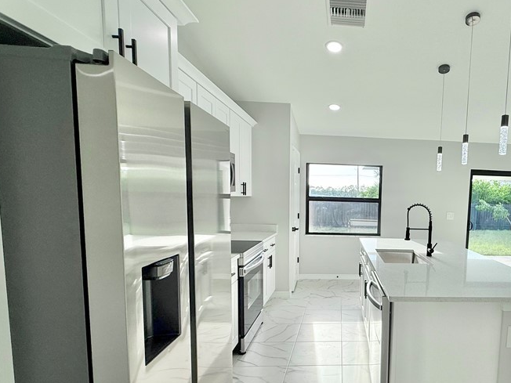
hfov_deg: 72.4
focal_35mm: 22
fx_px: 325
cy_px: 229
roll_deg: -1.8
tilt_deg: -4.8
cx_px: 367
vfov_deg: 60.6
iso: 64
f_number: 2.2
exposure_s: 1/400
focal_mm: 2.22
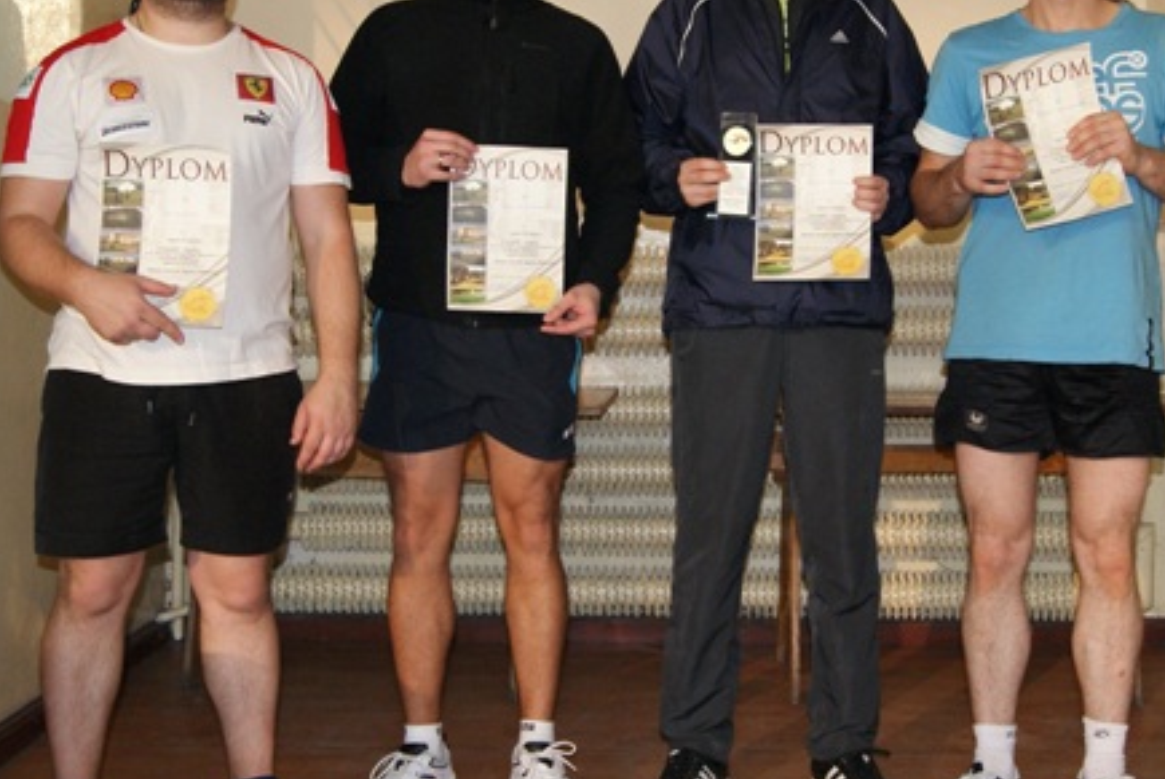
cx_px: 672
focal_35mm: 53
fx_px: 1717
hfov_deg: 37.4
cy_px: 313
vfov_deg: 25.5
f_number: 5.6
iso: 800
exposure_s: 1/160
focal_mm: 24
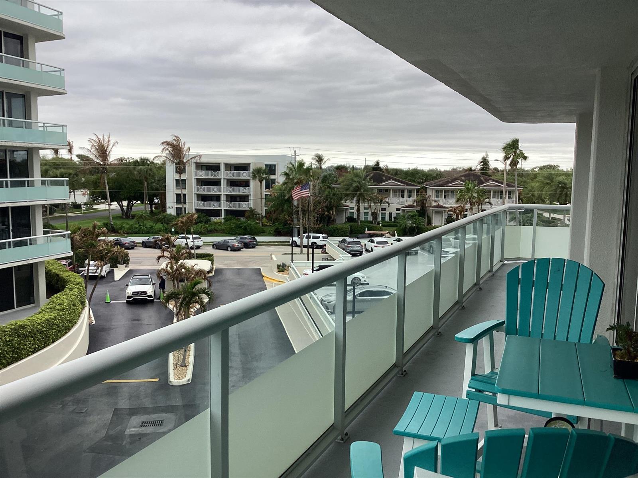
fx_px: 571
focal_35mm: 31
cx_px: 319
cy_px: 239
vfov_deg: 45.4
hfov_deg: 58.4
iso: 25
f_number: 2.4
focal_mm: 3.3
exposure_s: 1/275
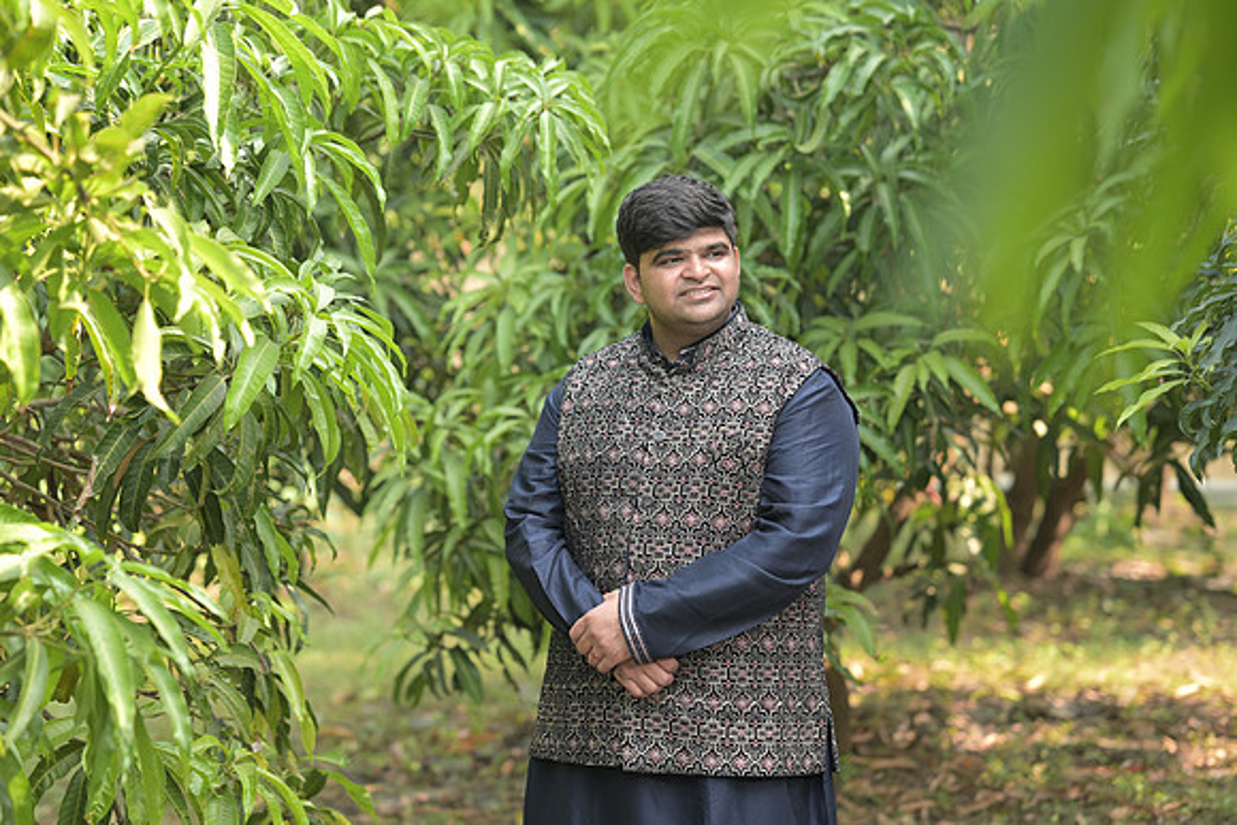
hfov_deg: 23.9
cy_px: 412
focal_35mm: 85
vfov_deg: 16.1
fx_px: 2921
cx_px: 618
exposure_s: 1/200
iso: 80
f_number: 2.8
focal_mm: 85
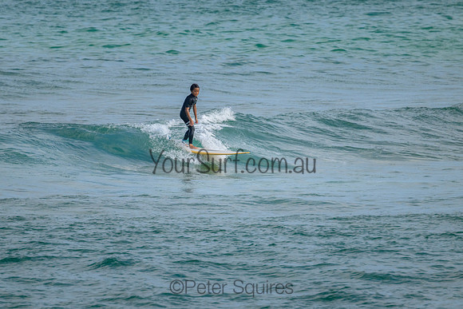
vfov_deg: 1.6
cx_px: 211
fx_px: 11189
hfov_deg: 2.4
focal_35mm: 870
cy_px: 154
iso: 1250
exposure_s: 1/2000
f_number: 11
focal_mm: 800
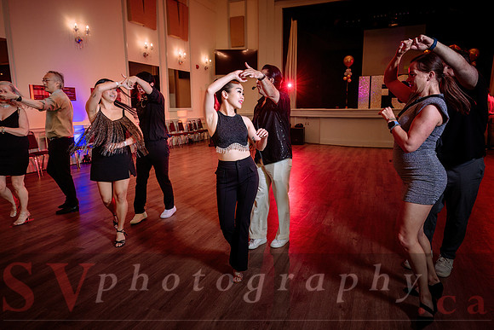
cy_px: 165
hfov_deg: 72.5
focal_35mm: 25
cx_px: 247
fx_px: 337
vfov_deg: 52.2
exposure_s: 1/200
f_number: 4
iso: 640
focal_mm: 24
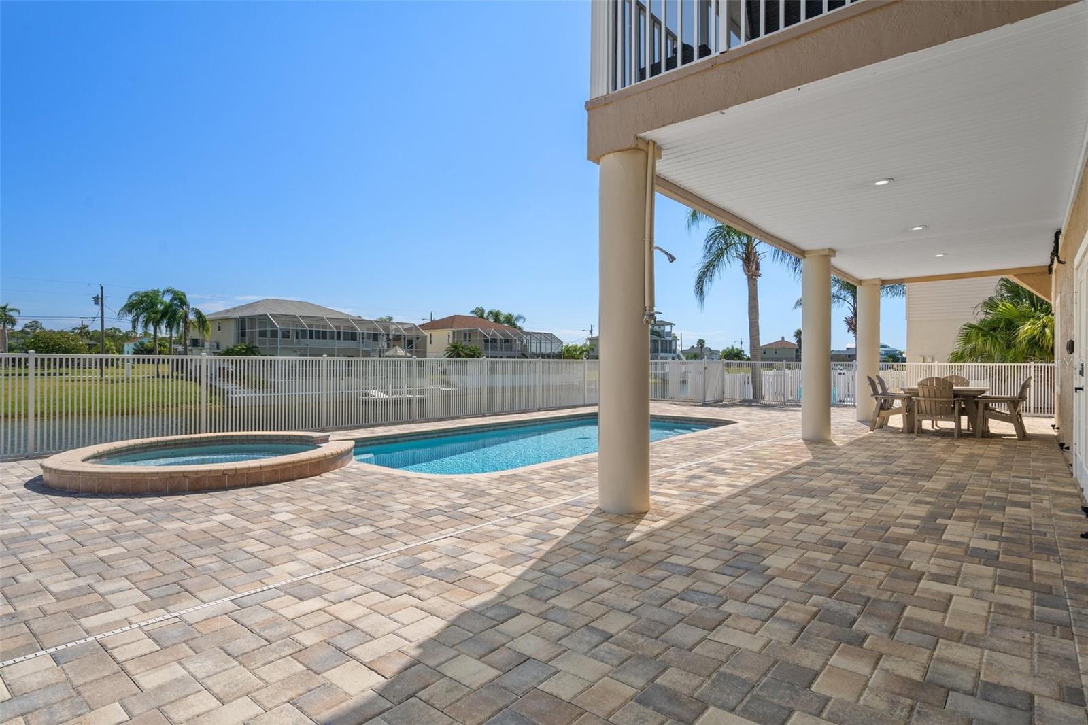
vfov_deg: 67.4
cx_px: 544
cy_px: 362
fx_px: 544
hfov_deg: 90.0
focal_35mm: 18
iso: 320
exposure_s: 1/100
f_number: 8
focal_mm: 18
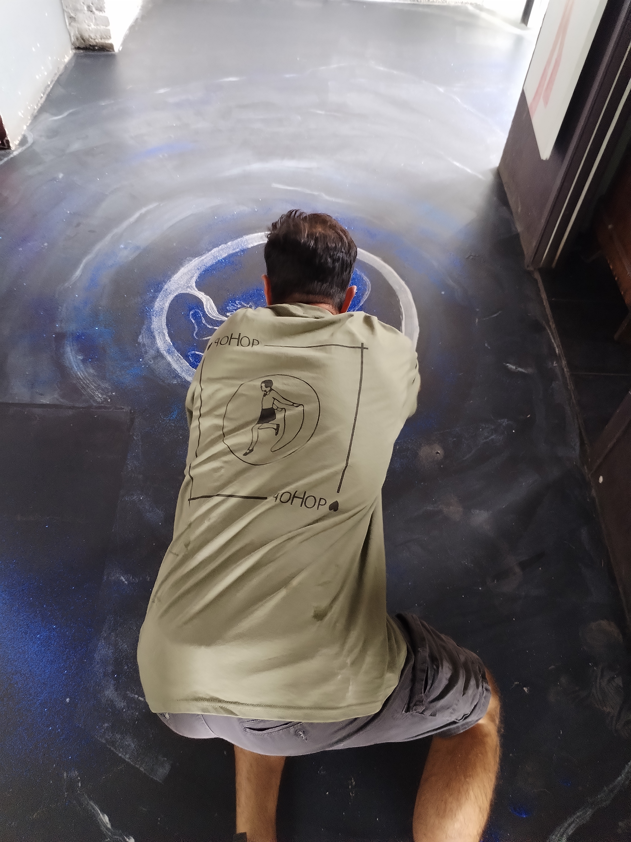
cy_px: 421
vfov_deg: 61.7
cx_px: 316
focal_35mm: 29
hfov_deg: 48.2
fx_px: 705
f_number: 1.8
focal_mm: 4.75
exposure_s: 1/33.3
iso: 793
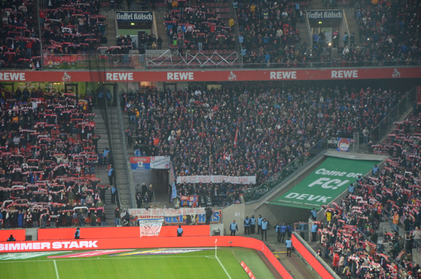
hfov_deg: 13.1
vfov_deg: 8.7
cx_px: 210
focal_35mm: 158
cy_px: 140
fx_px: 1838
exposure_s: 1/125
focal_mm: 105
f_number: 5.6
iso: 1100
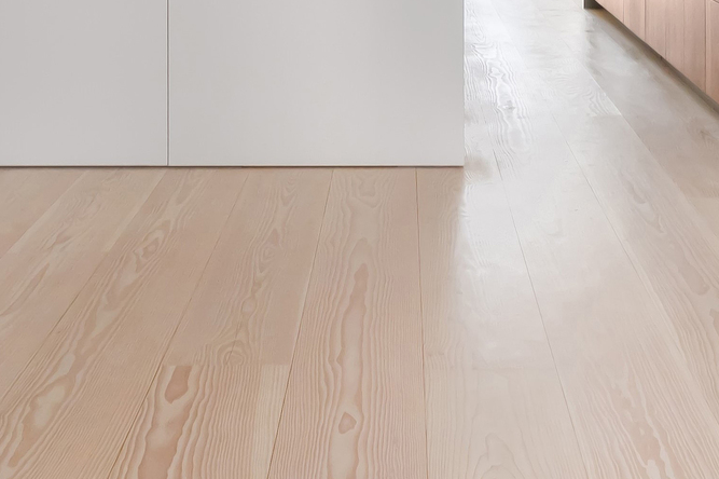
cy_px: -191
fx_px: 1168
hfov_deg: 34.1
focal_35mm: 58
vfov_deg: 20.5
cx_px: 420
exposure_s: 1/20
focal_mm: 13
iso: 200
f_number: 8
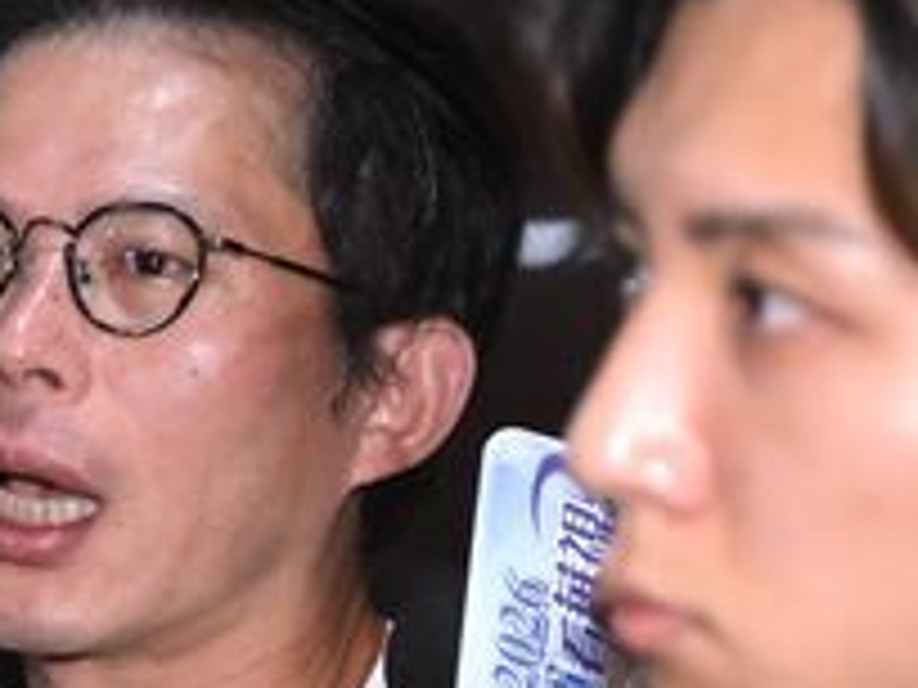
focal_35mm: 235
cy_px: 567
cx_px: -180
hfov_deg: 8.3
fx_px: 6232
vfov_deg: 6.3
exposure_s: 1/250
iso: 1600
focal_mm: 55
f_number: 2.8
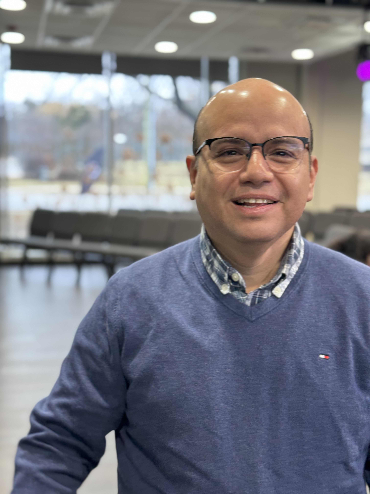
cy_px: 247
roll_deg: -4.3
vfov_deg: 39.7
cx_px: 185
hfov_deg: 30.3
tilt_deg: -4.8
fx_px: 684
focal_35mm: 48
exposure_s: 1/60
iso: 160
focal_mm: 6.86
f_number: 1.78
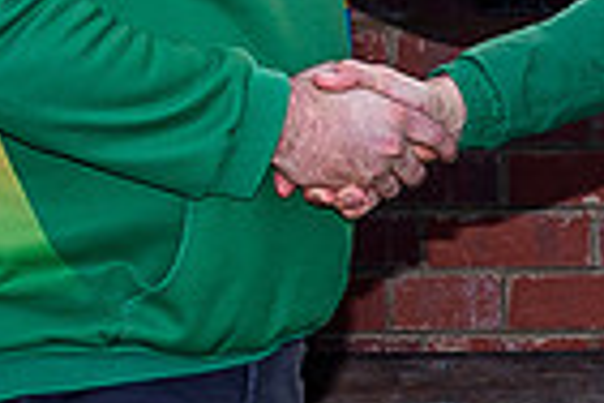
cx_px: 855
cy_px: 349
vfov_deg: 4.7
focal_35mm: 290
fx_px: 4865
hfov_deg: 7.0
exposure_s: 1/160
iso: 100
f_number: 4
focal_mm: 18
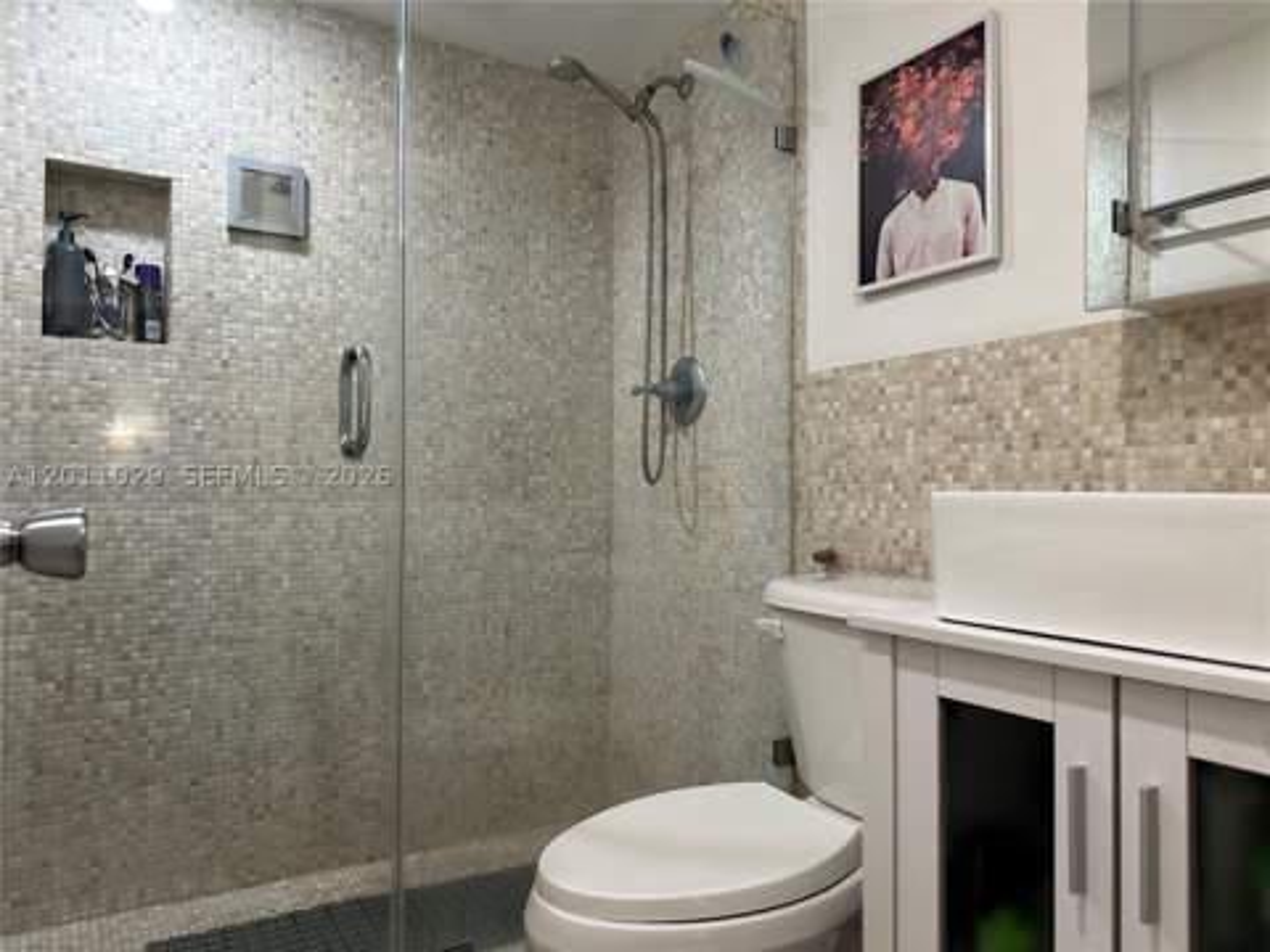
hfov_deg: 71.6
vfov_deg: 56.8
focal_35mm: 24
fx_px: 881
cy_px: 476
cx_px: 635
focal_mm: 6.86
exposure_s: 1/120
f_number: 1.78
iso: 200
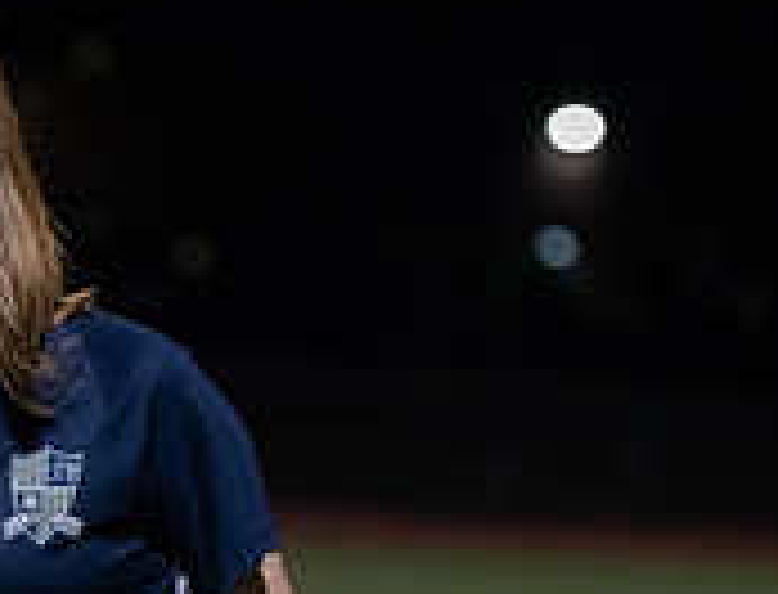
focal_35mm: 462
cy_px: 910
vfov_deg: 3.2
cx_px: -28
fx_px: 10449
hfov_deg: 4.3
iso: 5000
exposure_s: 1/1000
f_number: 2.8
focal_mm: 118
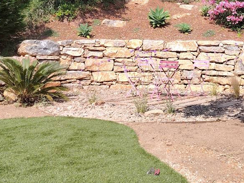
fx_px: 402
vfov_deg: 24.9
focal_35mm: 57
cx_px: 159
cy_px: 20
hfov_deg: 33.5
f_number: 1.75
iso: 100
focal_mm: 5.25
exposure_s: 1/486
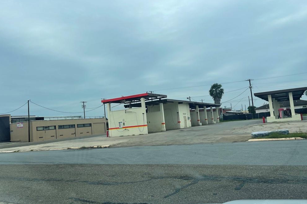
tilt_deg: +2.7
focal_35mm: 27
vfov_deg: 47.9
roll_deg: +4.4
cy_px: 106
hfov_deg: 67.4
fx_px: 230
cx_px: 149
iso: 32
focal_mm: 5.1
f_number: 1.6
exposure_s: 1/1852
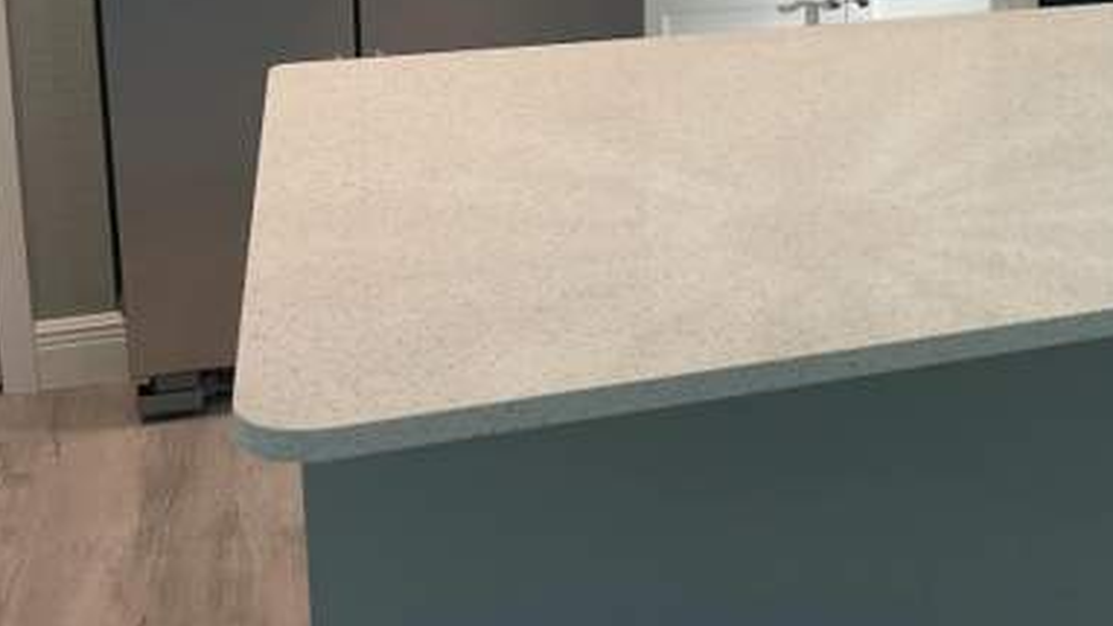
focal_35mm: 57
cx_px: 1148
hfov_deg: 33.1
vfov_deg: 20.0
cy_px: -82
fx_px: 1682
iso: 64
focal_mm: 5.1
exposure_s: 1/120
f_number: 1.6
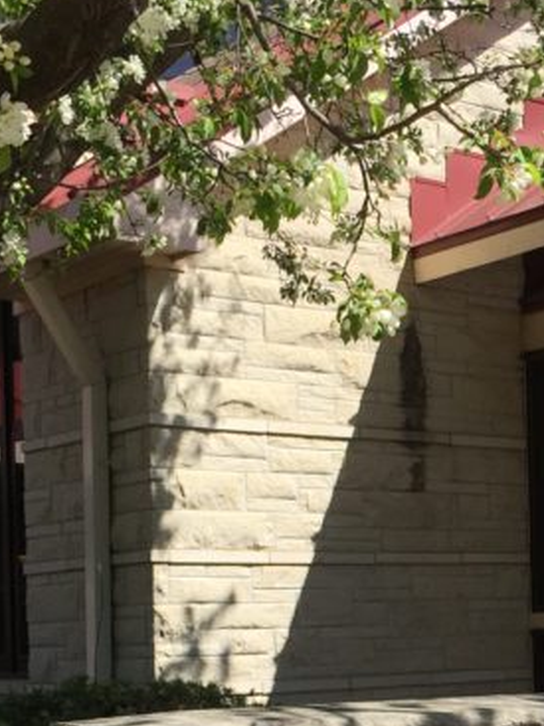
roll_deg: +0.8
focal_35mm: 81
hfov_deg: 17.7
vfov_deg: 23.6
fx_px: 1698
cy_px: 637
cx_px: 564
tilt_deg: -0.3
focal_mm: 4.15
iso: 32
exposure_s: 1/1980
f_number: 2.2
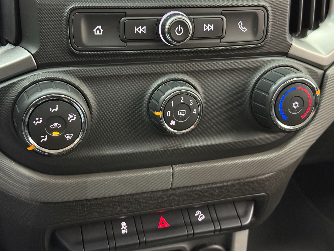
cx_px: 167
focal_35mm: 48
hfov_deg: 39.7
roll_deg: -6.4
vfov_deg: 30.3
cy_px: 126
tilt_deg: -32.4
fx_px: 463
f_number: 1.78
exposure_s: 1/20
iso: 640
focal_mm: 6.76
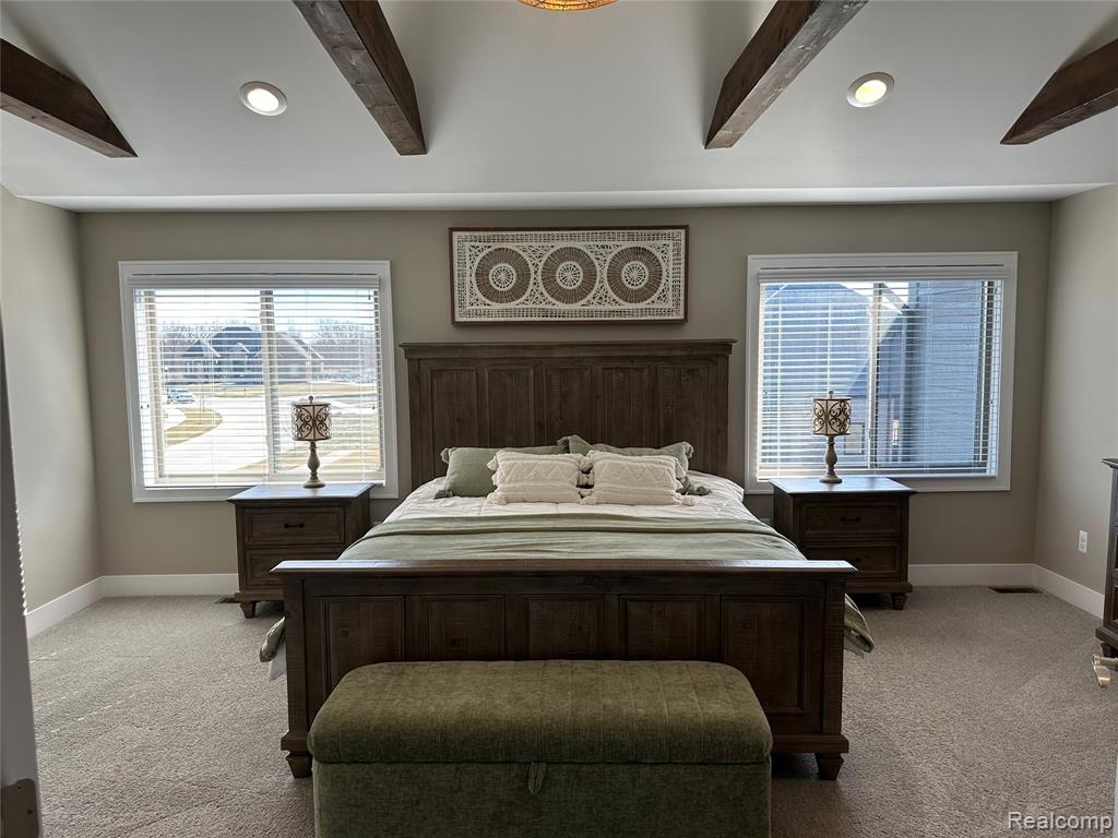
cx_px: 559
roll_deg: +1.0
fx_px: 775
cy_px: 419
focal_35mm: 24
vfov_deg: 56.8
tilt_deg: -6.6
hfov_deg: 71.6
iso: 80
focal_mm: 6.86
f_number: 1.78
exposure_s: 1/339
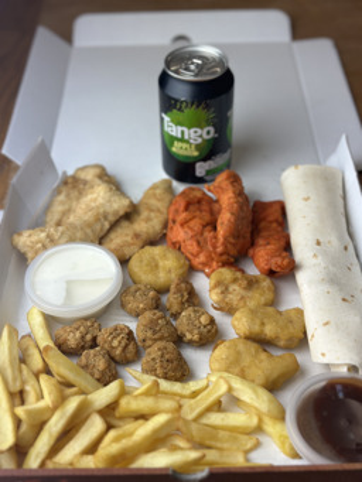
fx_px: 669
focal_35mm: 48
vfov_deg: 39.6
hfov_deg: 30.3
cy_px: 241
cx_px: 181
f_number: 1.78
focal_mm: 6.86
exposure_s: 1/347
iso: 80
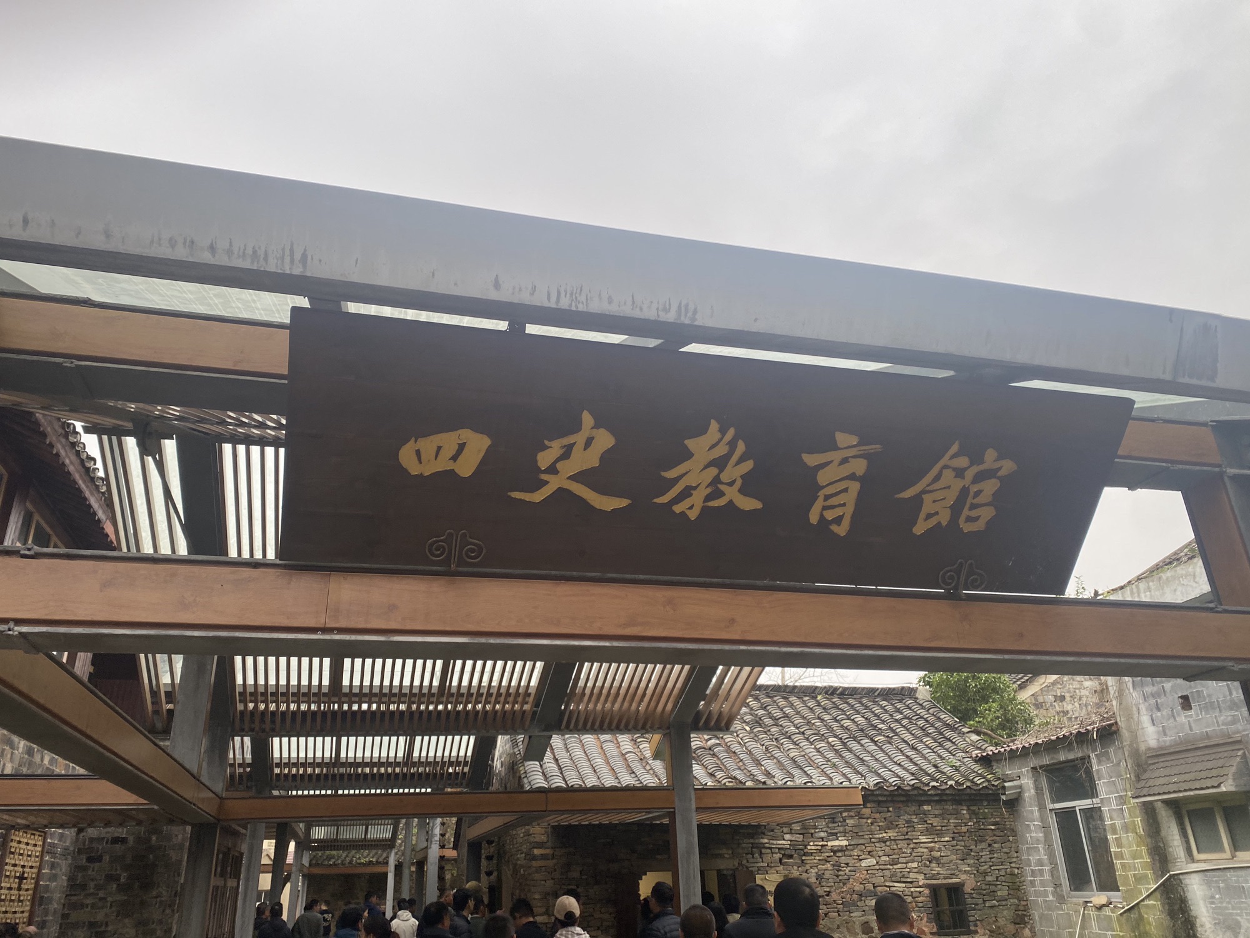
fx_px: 939
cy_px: 469
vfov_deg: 53.1
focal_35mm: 26
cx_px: 625
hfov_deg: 67.3
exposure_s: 1/131
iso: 32
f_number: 1.8
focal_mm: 4.25
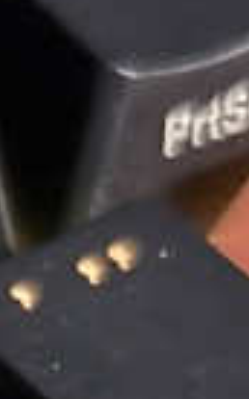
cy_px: 802
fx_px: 3395
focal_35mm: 312
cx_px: -634
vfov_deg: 6.5
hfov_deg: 4.0
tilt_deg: -48.8
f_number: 1.6
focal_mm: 5.96
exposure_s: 1/9
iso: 250
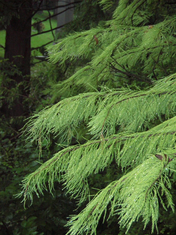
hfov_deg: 11.9
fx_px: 842
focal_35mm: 124
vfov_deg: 15.9
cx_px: 88
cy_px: 118
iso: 201
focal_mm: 20.4
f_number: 3.6
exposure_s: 1/120
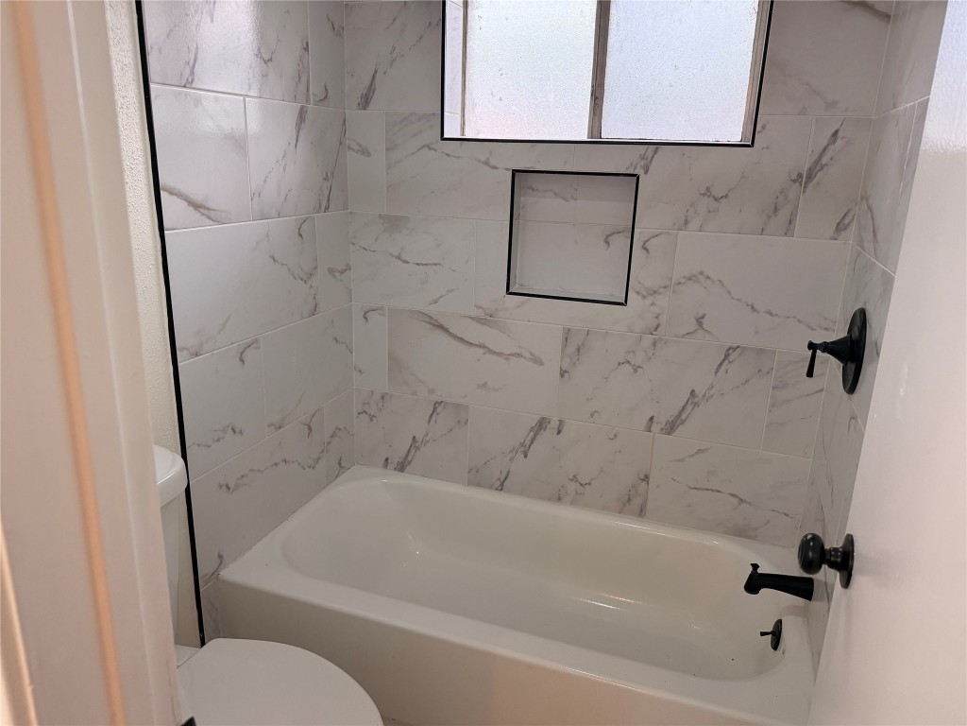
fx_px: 670
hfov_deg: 71.6
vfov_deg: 56.8
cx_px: 484
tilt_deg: -16.1
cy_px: 363
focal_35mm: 24
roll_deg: -2.2
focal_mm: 6.76
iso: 200
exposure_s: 1/204
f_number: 1.78
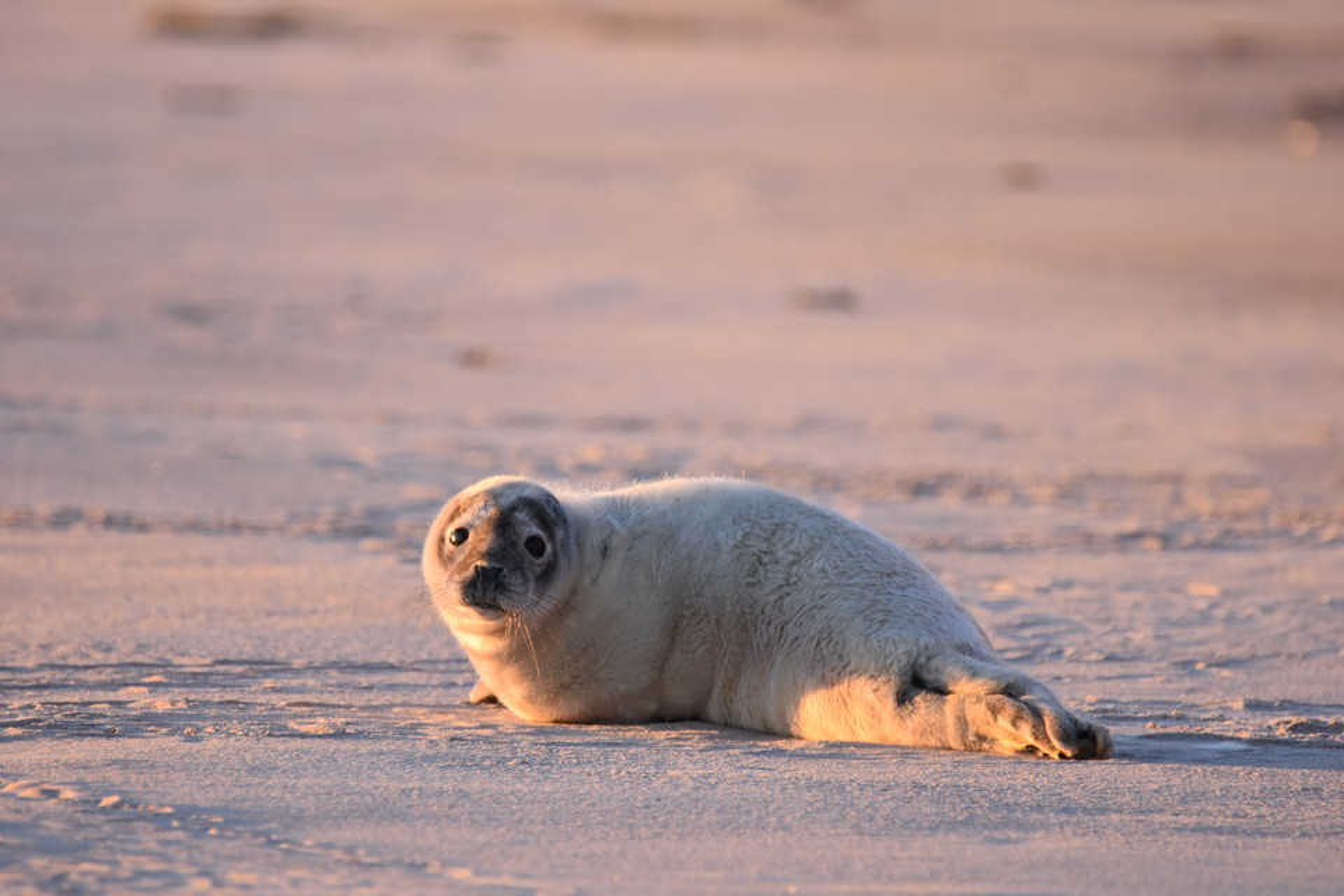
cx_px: 672
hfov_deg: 2.3
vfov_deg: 1.5
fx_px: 33597
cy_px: 448
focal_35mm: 900
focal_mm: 600
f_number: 6.3
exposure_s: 1/500
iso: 800
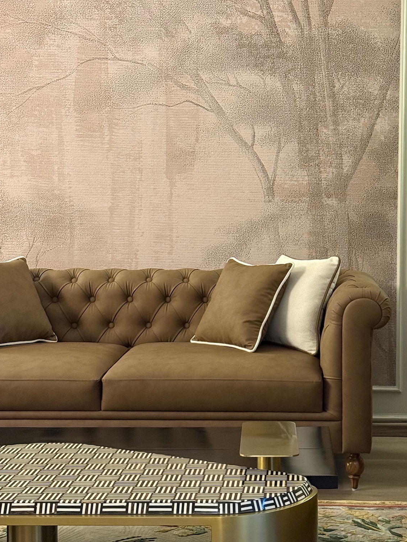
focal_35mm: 65
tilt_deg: -3.8
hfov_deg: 22.5
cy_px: 267
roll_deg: -0.7
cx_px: 273
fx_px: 1019
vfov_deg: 29.8
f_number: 1.78
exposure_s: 1/33
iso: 500
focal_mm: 6.76
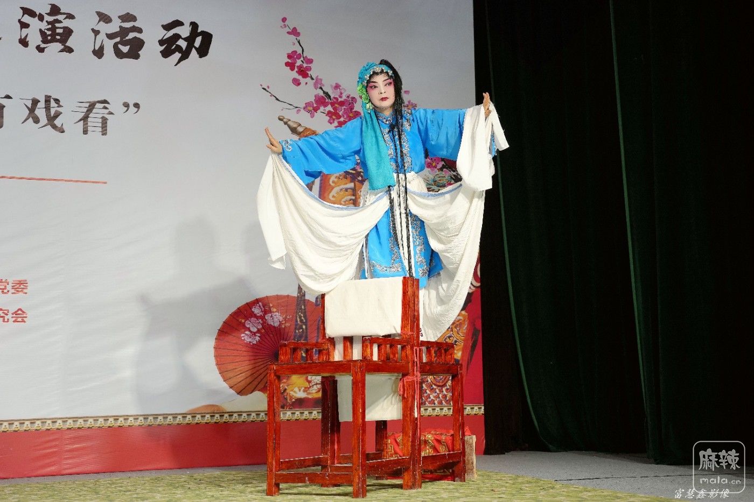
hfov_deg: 41.1
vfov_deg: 28.1
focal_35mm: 48
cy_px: 251
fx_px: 1005
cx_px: 377
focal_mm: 48
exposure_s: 1/160
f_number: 4
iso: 800
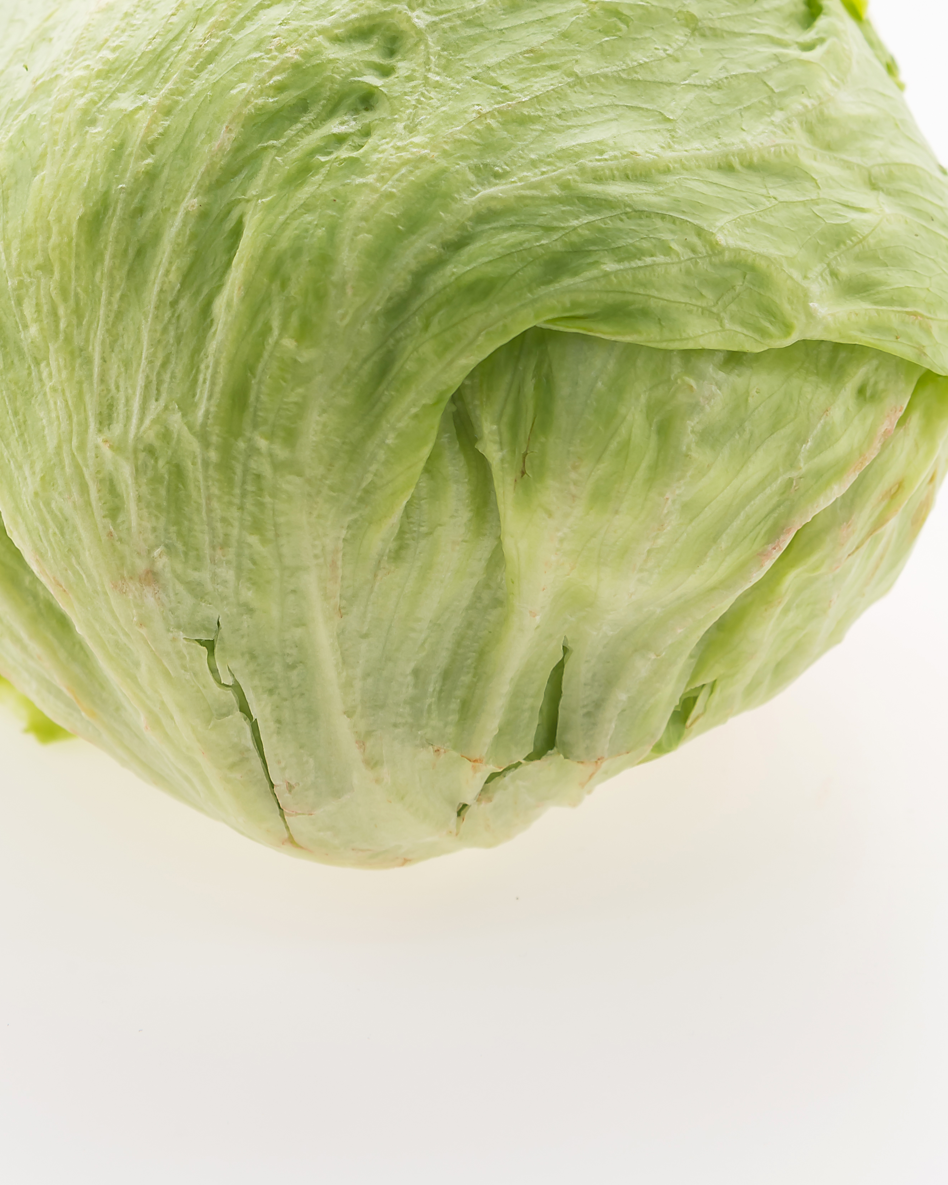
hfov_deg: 7.6
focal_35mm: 204
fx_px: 7155
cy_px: 243
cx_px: 392
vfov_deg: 9.4
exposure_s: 1/50
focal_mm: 120
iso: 200
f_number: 11
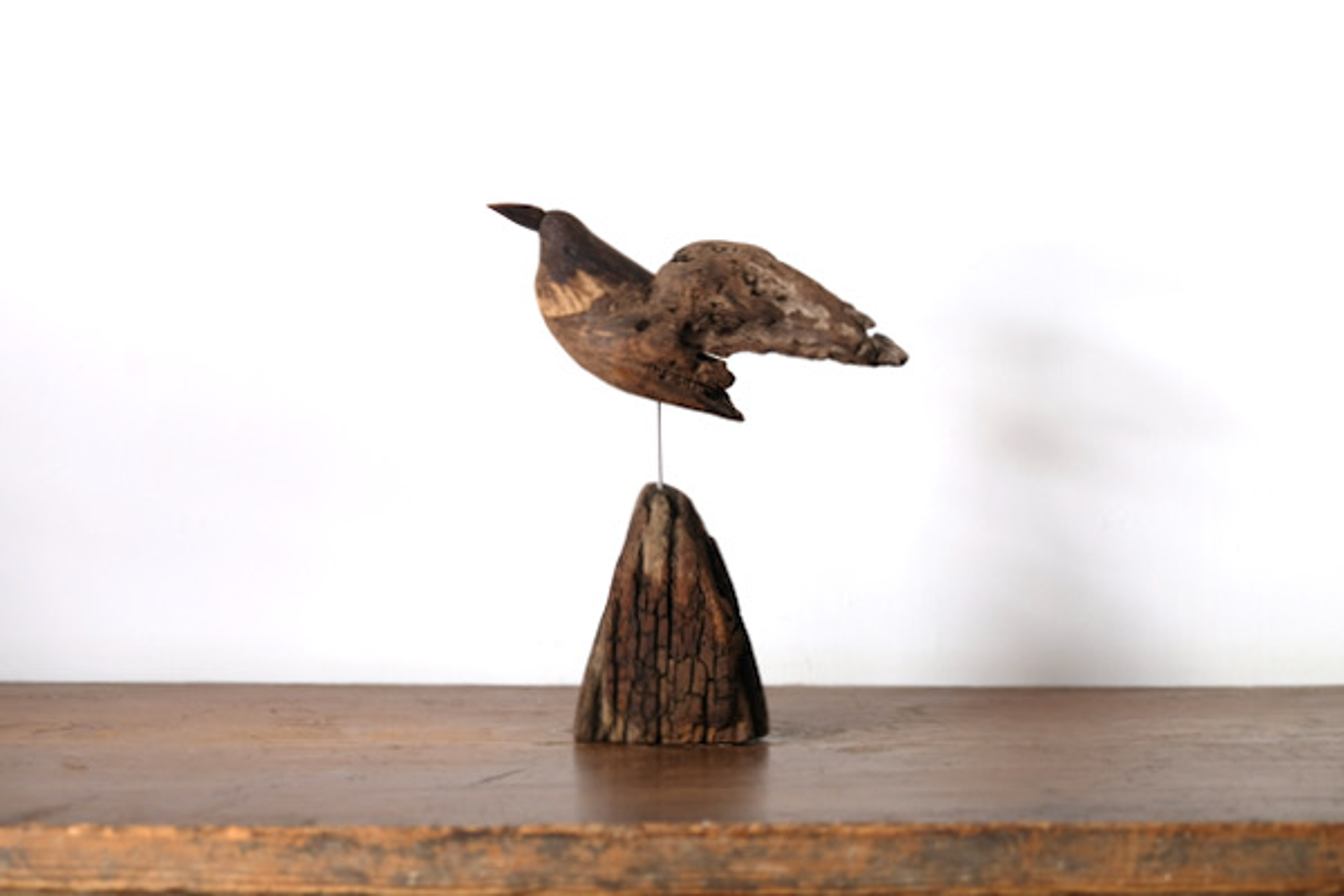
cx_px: 672
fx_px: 2202
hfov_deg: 33.9
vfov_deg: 23.0
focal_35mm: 59
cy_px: 448
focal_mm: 39
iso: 200
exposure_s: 1/8
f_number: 3.6
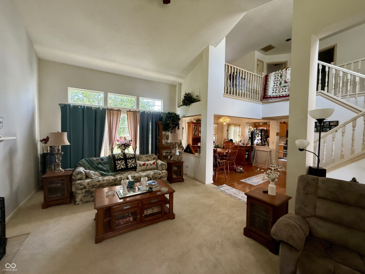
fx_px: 148
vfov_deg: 85.7
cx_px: 182
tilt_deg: -1.1
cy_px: 137
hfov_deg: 102.1
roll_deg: -0.7
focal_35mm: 14
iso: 250
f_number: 2.2
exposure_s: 1/120
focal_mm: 2.22
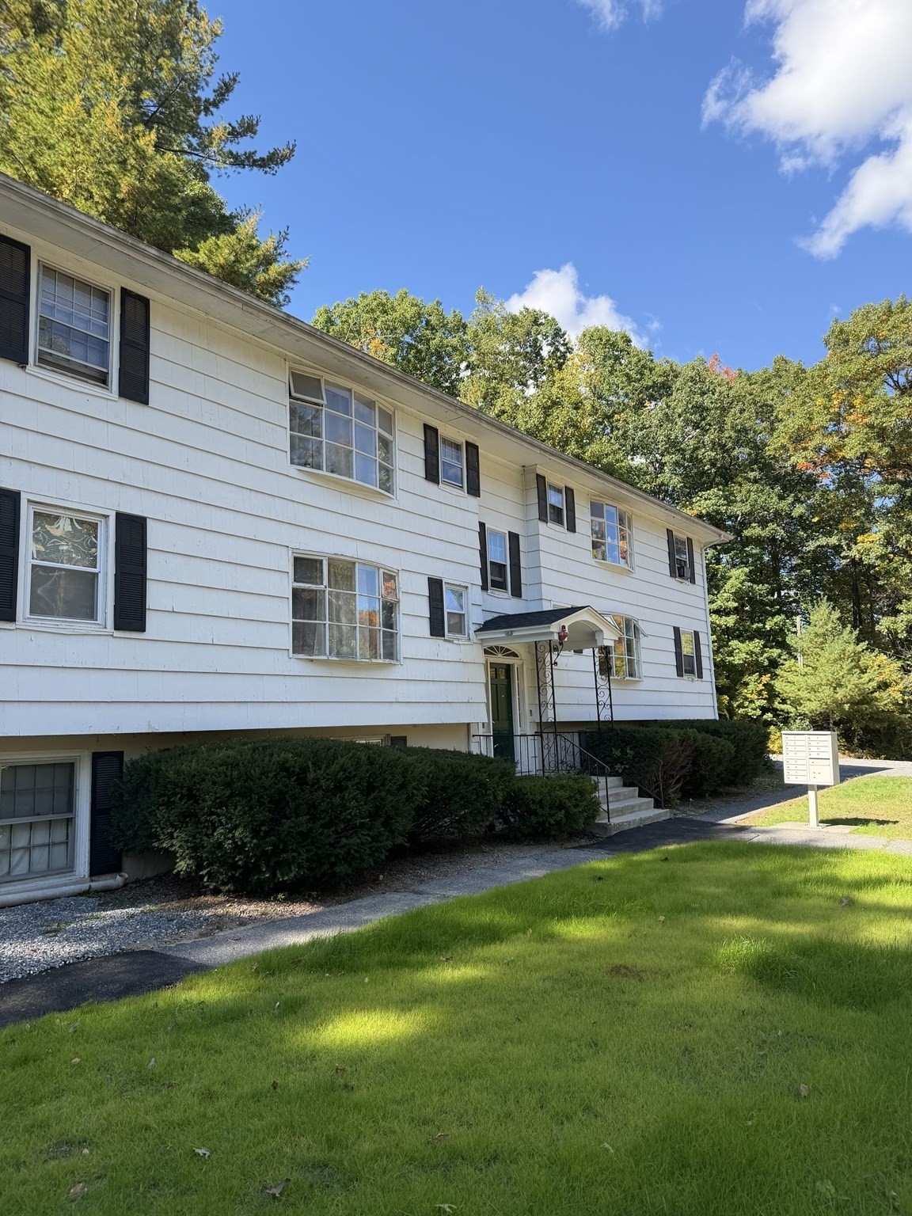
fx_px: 843
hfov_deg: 56.8
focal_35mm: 24
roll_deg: +1.5
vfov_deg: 71.6
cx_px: 456
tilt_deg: +8.7
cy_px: 608
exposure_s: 1/1464
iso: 80
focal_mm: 6.76
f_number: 1.78
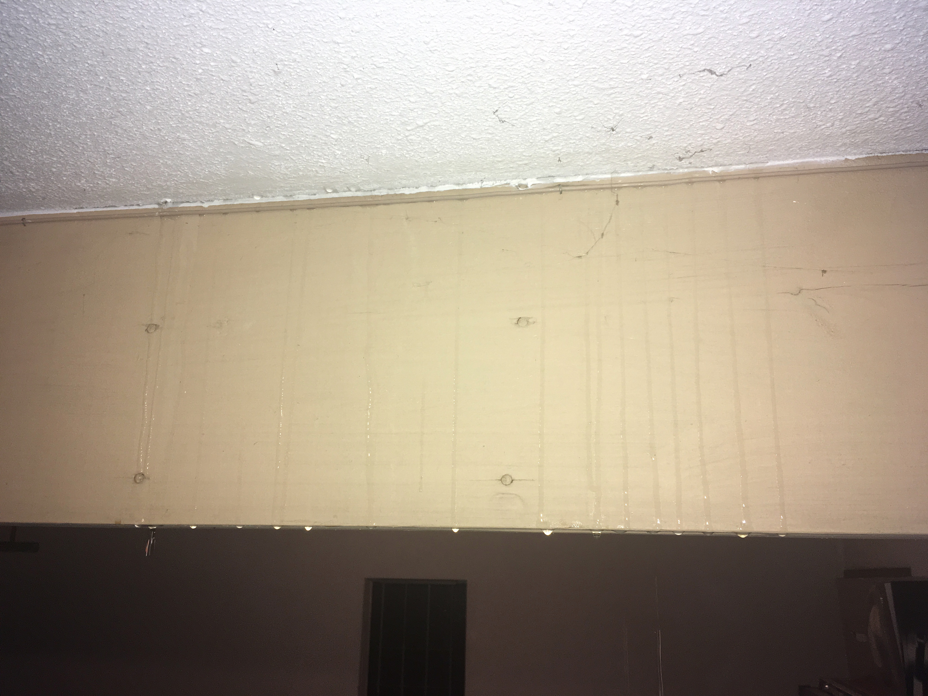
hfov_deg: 61.7
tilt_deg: +15.1
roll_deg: -1.6
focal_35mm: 29
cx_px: 464
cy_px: 348
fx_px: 777
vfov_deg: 48.2
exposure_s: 1/30
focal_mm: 4.15
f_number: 2.2
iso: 40
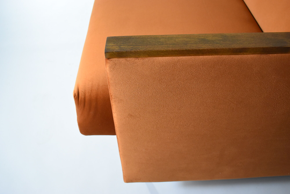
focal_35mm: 34
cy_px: 97
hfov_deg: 55.1
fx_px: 278
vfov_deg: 38.4
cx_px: 145
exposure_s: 1/125
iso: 2200
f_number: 4
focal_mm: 23
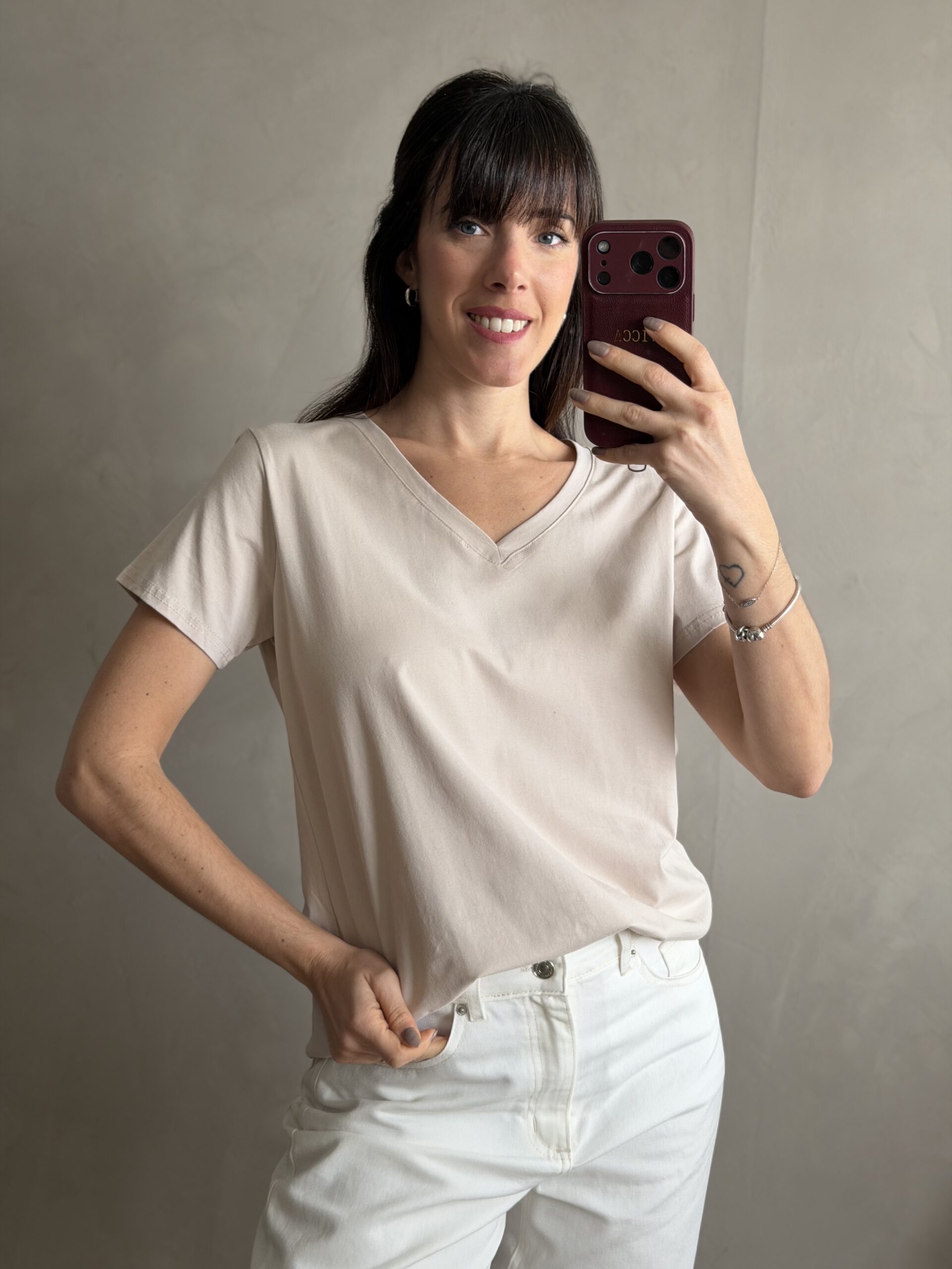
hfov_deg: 30.3
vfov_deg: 39.7
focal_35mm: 48
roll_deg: -2.3
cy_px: 634
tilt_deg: -14.8
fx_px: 1760
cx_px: 476
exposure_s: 1/62
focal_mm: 6.76
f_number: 1.78
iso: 100
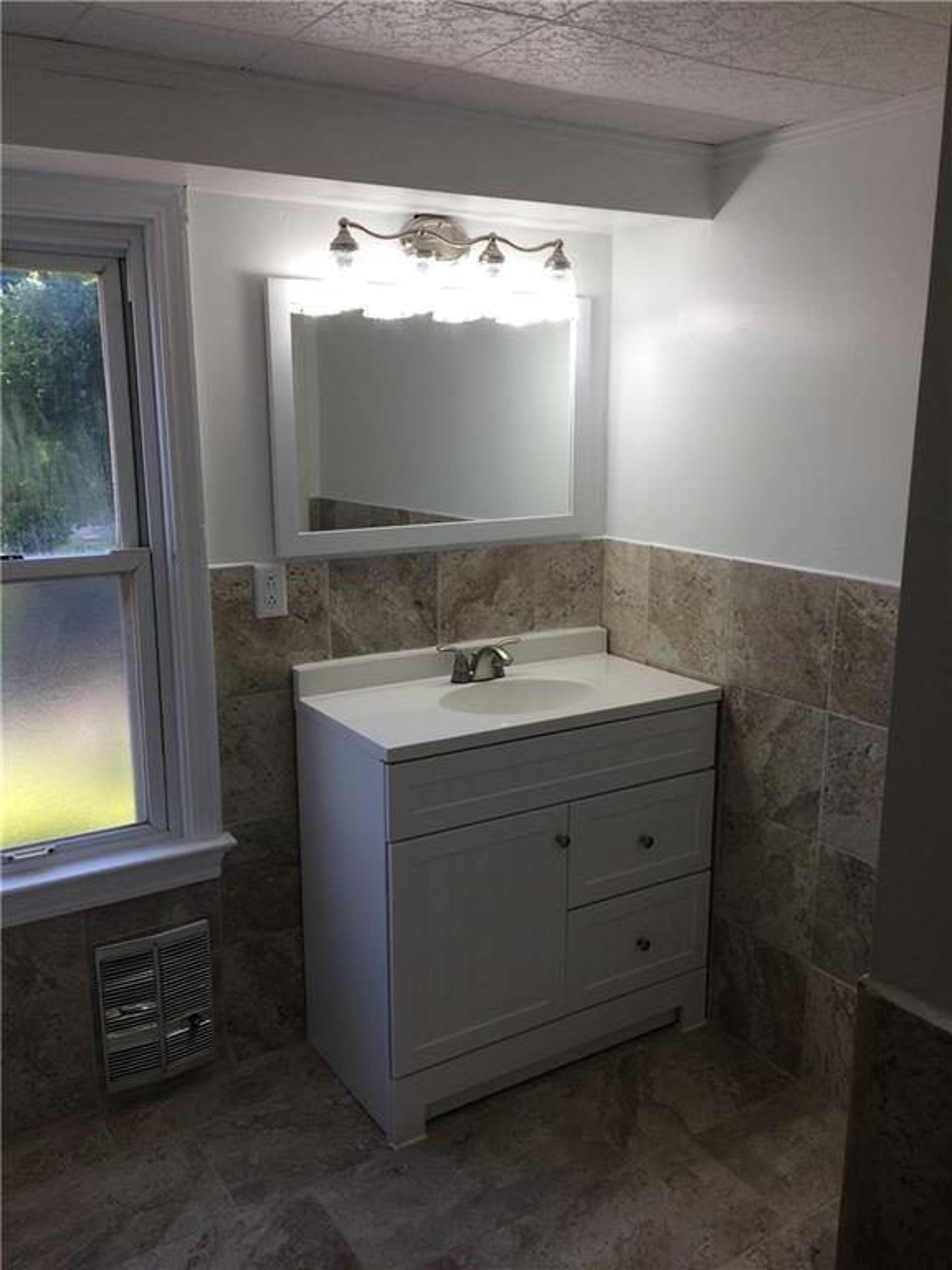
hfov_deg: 48.2
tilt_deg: -13.3
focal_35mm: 29
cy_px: 635
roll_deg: +0.7
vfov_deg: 61.7
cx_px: 476
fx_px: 1063
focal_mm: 4.15
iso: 40
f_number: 2.2
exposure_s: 1/120
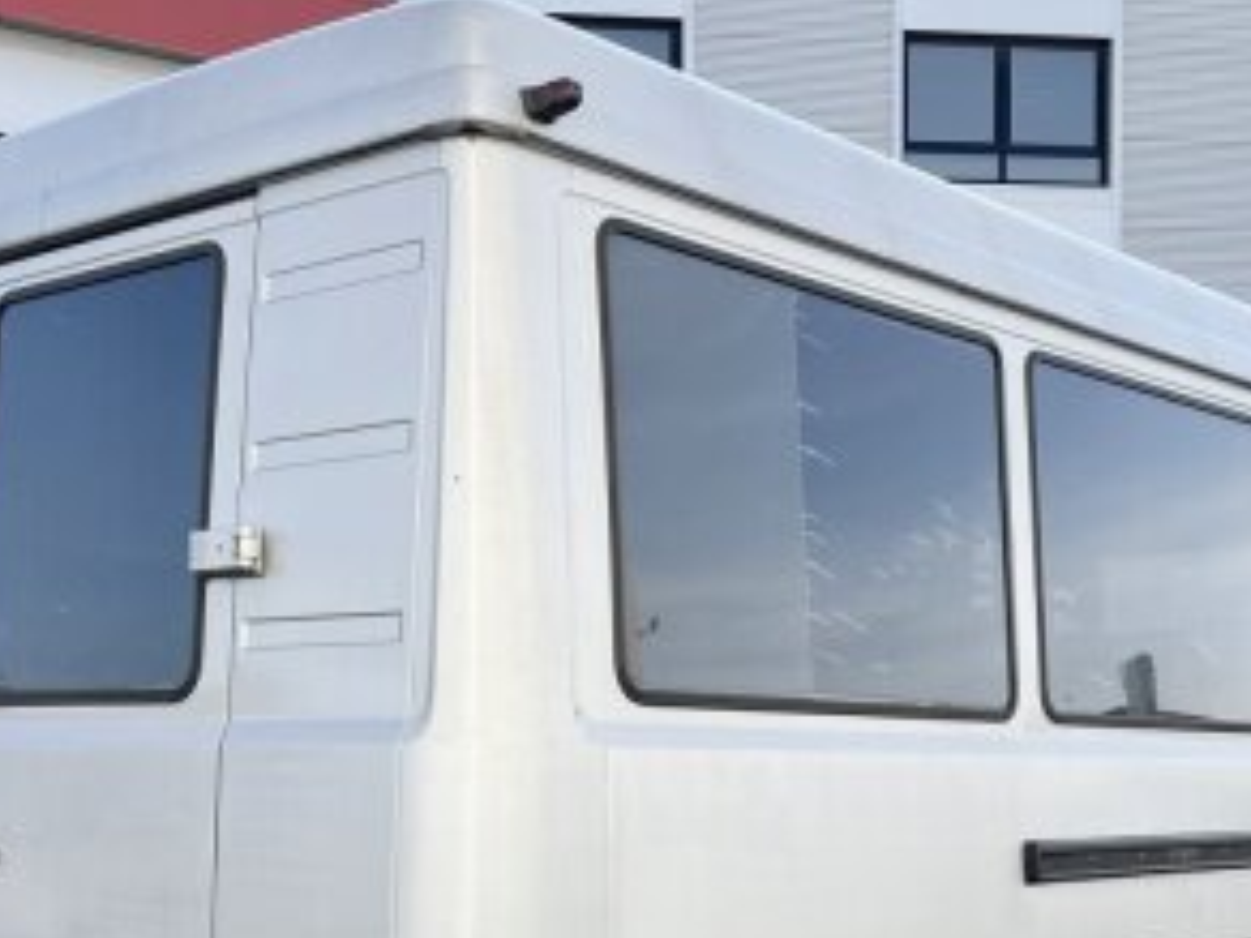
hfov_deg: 33.7
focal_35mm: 57
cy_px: 784
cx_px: 711
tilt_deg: -2.9
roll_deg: +0.2
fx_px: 2060
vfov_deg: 25.1
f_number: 1.5
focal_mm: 5.7
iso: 50
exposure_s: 1/1412
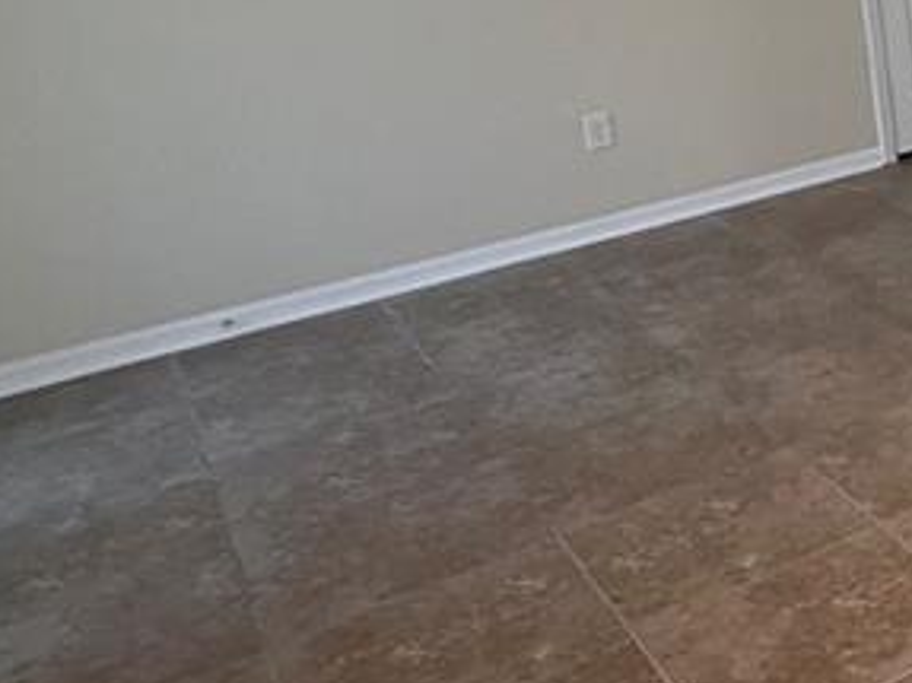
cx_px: 1385
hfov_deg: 26.7
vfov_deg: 27.8
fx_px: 1317
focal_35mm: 50
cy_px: 44
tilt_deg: -10.5
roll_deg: +2.0
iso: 250
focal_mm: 2.22
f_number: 2.2
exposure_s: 1/120
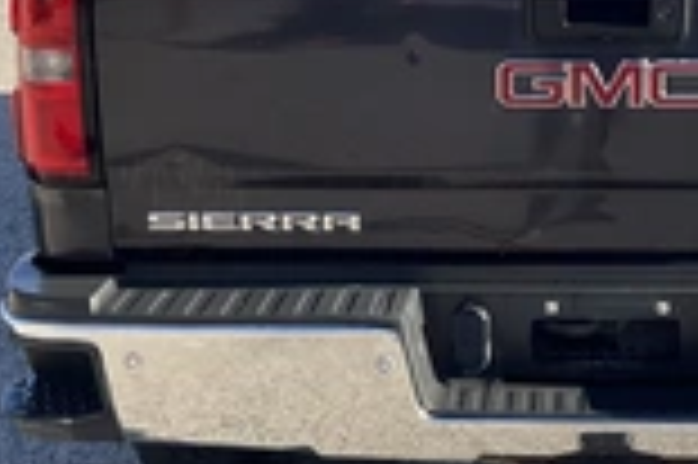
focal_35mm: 78
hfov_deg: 25.6
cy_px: 54
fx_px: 1511
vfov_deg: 17.2
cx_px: 558
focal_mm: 3
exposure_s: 1/898
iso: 25
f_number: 1.8
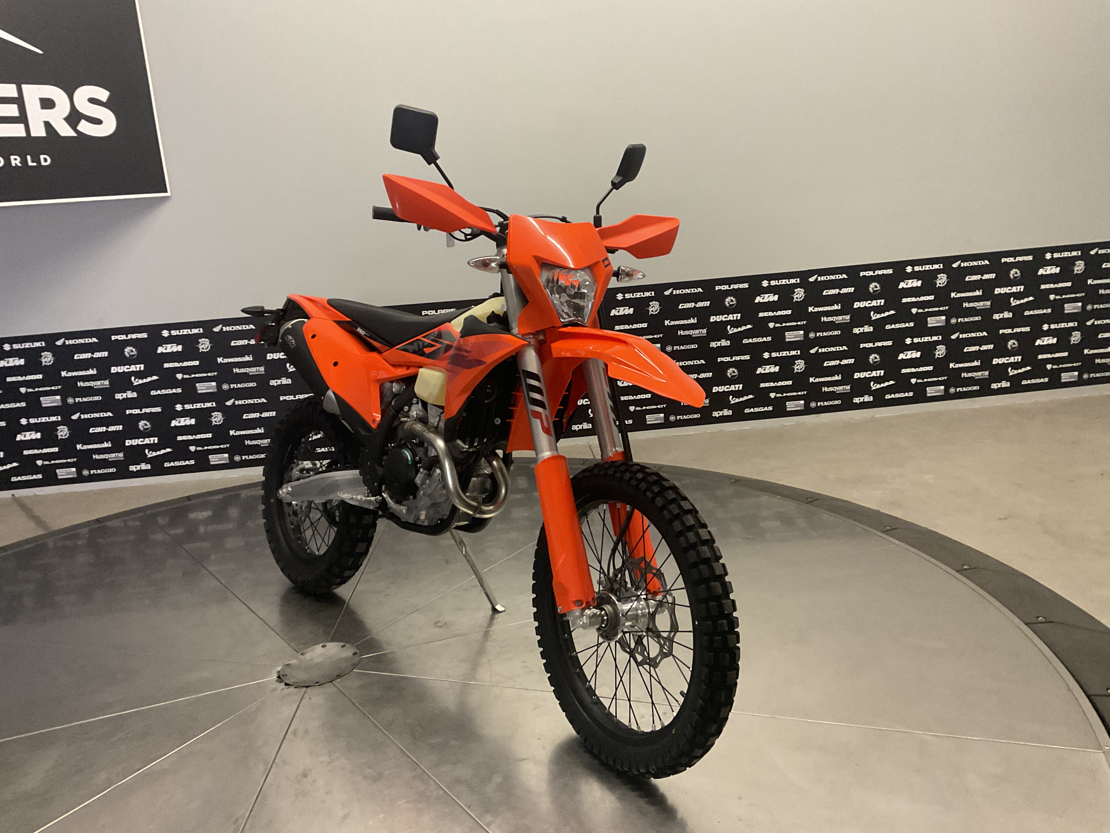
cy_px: 416
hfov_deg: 61.7
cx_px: 555
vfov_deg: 48.2
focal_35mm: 29
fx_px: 930
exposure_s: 1/60
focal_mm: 3
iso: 200
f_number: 1.8
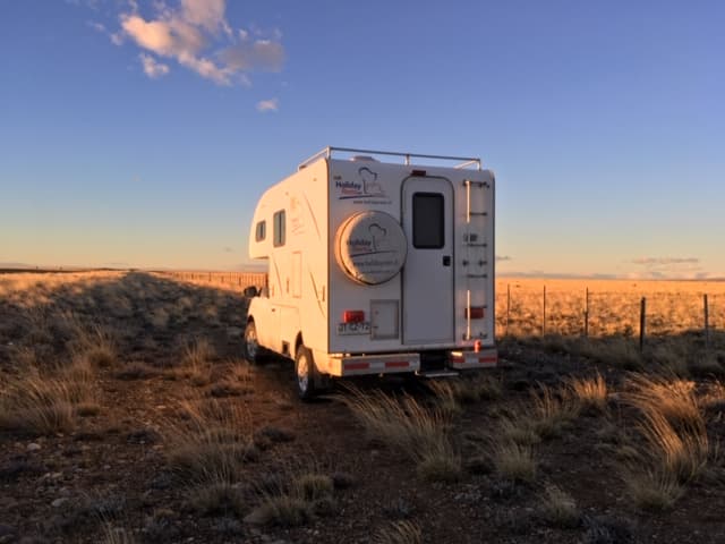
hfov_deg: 61.7
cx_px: 362
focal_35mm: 29
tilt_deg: -0.3
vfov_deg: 48.2
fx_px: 607
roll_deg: -0.3
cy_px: 272
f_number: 2.2
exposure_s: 1/384
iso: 25
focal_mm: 4.15
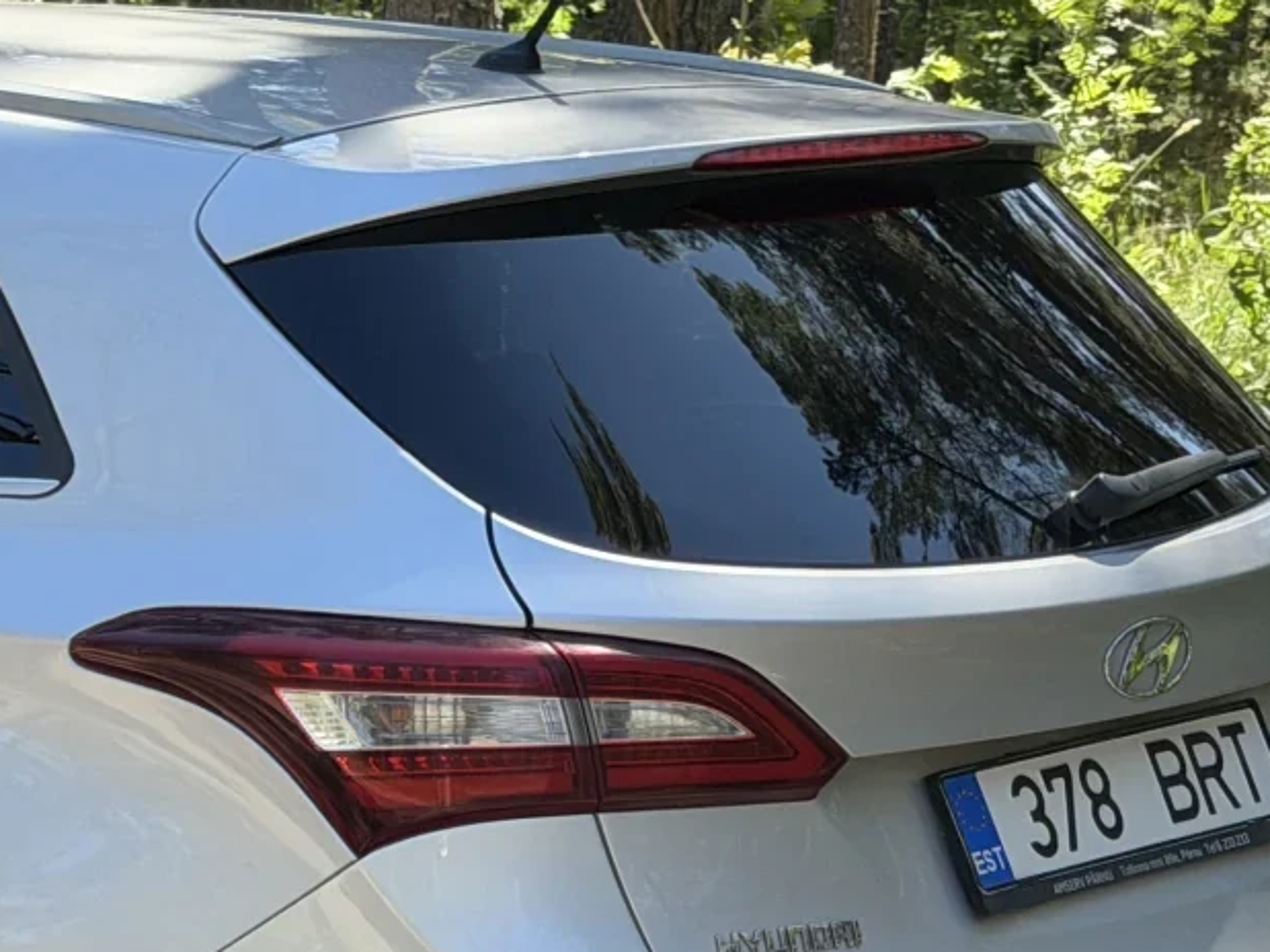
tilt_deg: -9.0
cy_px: 737
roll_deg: -1.8
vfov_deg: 9.9
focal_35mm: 149
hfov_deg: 13.0
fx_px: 5465
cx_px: -168
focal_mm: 6.76
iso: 80
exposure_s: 1/962
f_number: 1.78
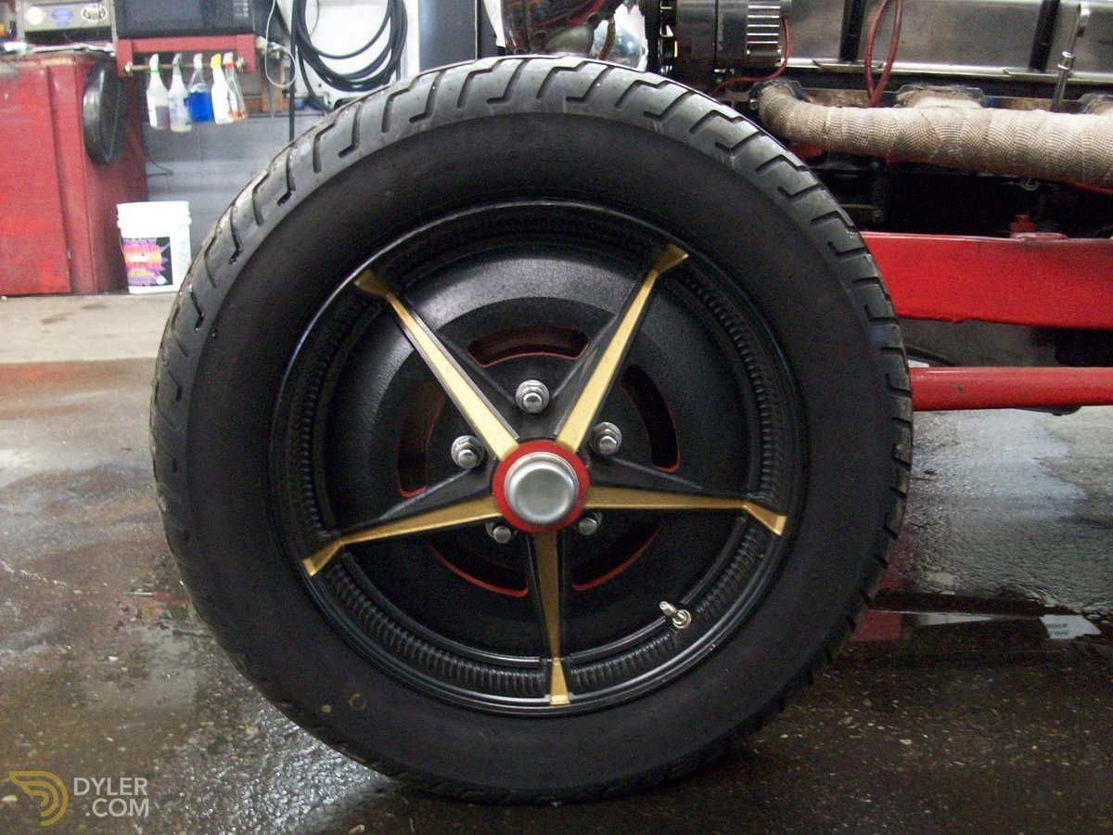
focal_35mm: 34
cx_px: 556
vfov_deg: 41.8
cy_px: 418
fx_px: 1093
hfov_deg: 54.0
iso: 200
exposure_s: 1/5.66
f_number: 2.8
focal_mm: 5.7
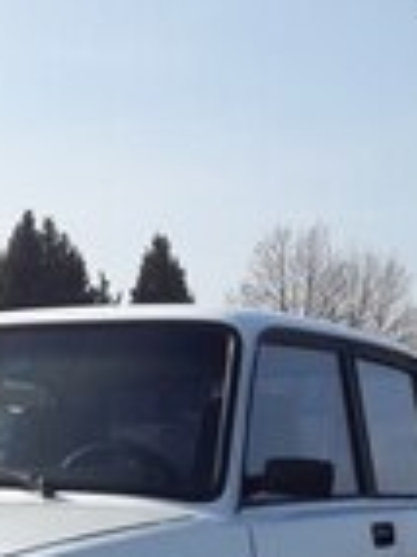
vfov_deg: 19.4
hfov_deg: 14.8
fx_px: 1560
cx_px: -51
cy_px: 615
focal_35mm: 97
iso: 40
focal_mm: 3.7
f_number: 1.9
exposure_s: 1/1553
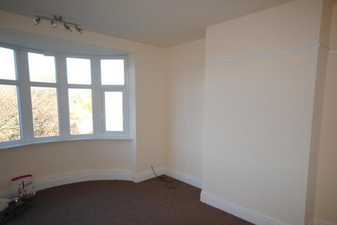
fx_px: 221
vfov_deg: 53.9
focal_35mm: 24
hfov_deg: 74.5
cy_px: 127
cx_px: 178
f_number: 4.5
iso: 200
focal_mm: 13
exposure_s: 1/60
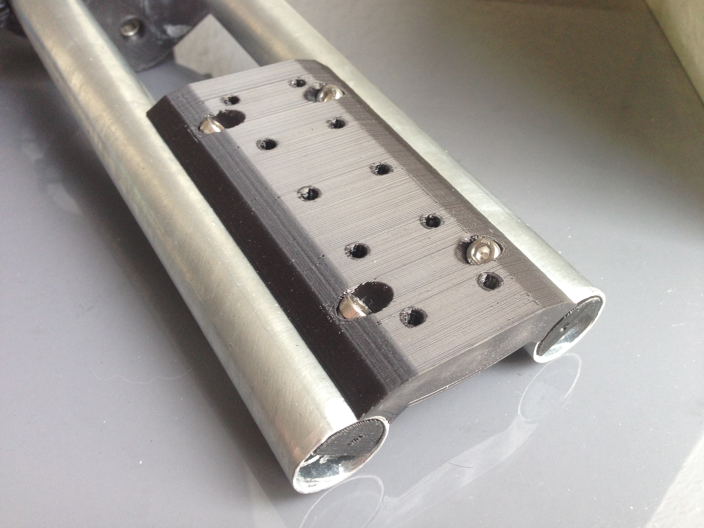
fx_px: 671
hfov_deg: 55.4
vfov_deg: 42.9
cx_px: 352
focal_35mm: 33
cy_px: 264
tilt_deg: -39.2
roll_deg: +0.1
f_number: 2.4
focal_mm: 4.12
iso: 80
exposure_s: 1/20
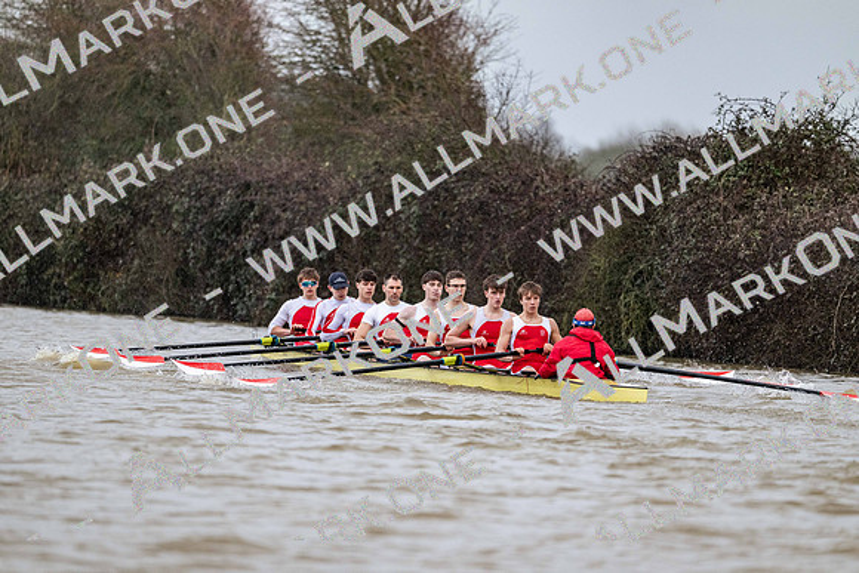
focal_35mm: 400
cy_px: 286
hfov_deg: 5.2
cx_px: 430
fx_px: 9546
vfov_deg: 3.4
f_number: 4.5
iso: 1800
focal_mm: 400
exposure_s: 1/1600
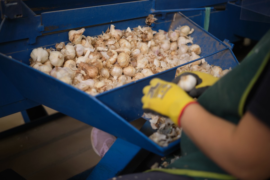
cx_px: 135
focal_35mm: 50
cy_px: 90
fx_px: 375
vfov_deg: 27.0
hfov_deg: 39.6
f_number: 1.4
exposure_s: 1/60
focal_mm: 33
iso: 160
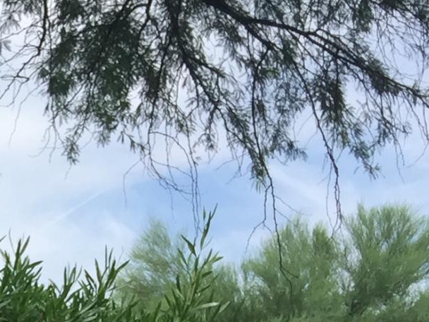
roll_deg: -2.6
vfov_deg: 9.5
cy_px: 711
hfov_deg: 12.7
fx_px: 1772
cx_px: -311
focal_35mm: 143
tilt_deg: -1.3
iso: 32
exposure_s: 1/1163
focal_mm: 4.15
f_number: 2.2
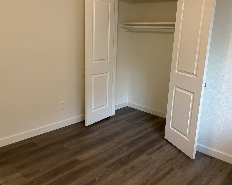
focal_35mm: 31
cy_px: 91
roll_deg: -2.4
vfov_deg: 47.1
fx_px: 213
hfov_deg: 56.9
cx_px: 135
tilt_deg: -13.4
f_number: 1.6
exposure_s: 1/60
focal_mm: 5.96
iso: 125
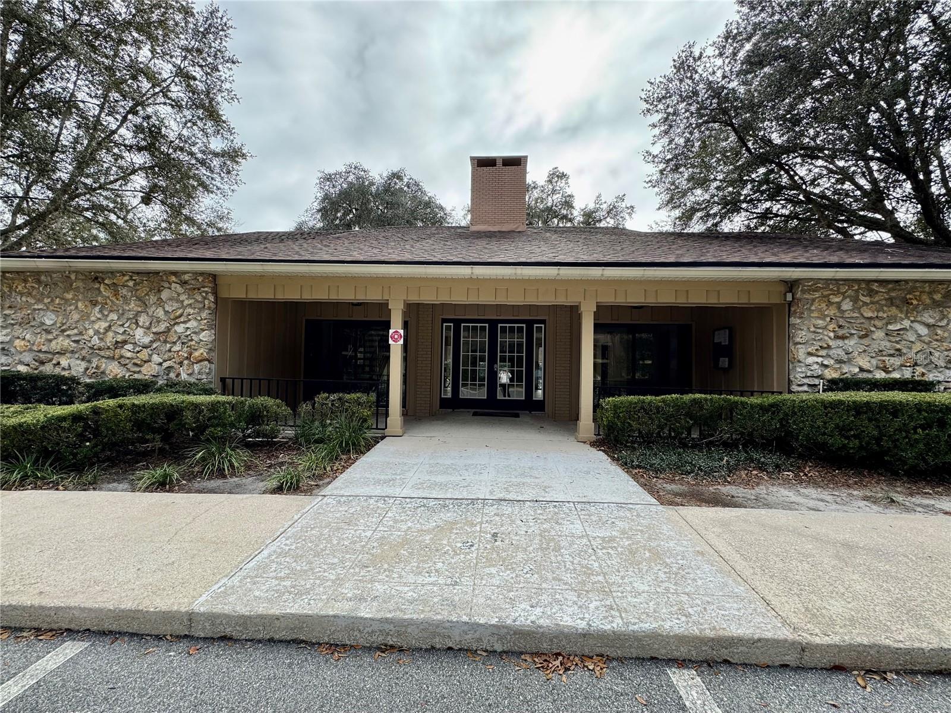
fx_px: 385
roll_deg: -0.9
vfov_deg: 85.7
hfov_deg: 102.1
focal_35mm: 14
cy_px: 356
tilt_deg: +1.6
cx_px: 476
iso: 40
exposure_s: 1/620
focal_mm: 2.22
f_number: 2.2
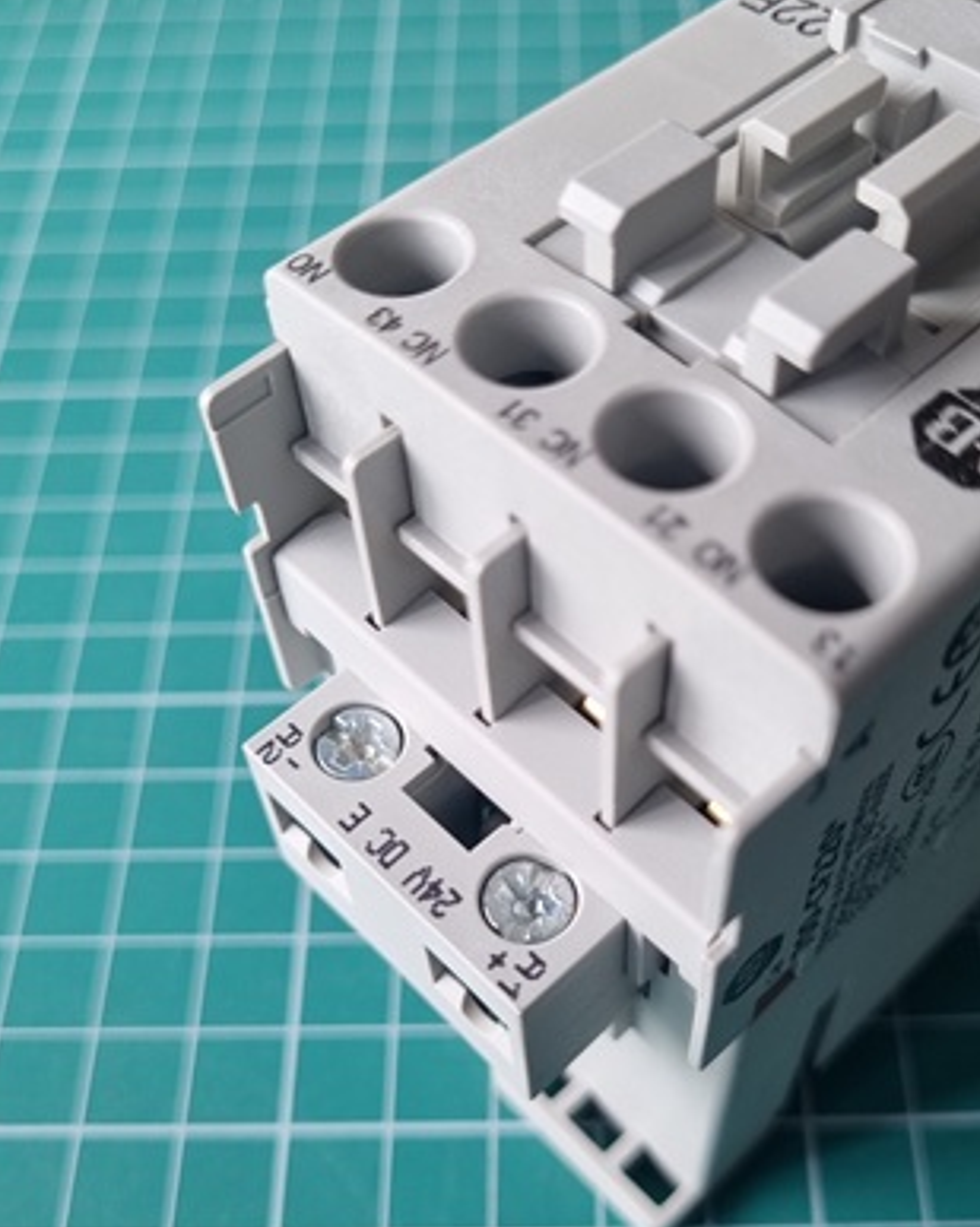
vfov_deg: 48.9
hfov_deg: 40.0
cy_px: 707
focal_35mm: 37
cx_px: 541
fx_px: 1343
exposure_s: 1/146
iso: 50
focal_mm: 5.4
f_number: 1.8
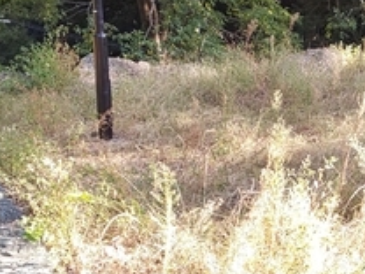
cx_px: 293
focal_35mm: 77
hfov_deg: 24.9
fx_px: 812
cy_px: 269
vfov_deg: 18.7
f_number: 1.94
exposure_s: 1/100
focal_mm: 3.45
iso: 45
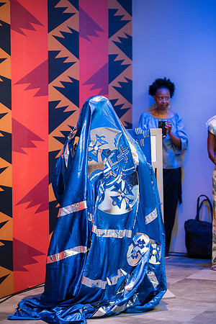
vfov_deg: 16.4
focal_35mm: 125
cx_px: 108
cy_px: 162
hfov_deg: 11.0
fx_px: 1125
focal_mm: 125
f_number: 2.8
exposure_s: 1/125
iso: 3200
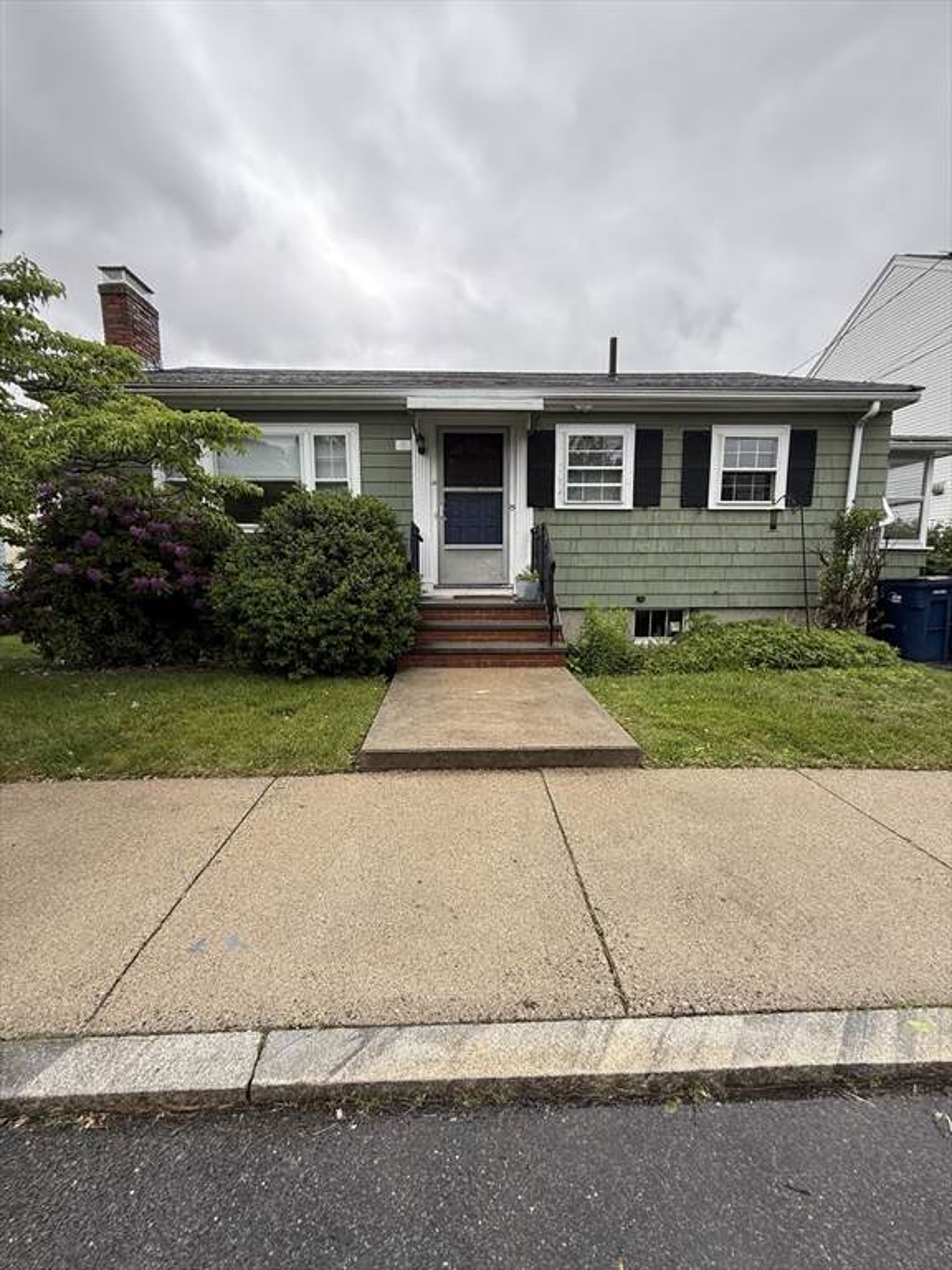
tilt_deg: -7.0
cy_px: 635
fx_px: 513
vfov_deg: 102.1
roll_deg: +0.5
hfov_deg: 85.7
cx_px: 476
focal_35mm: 14
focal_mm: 2.22
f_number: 2.2
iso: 64
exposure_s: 1/195
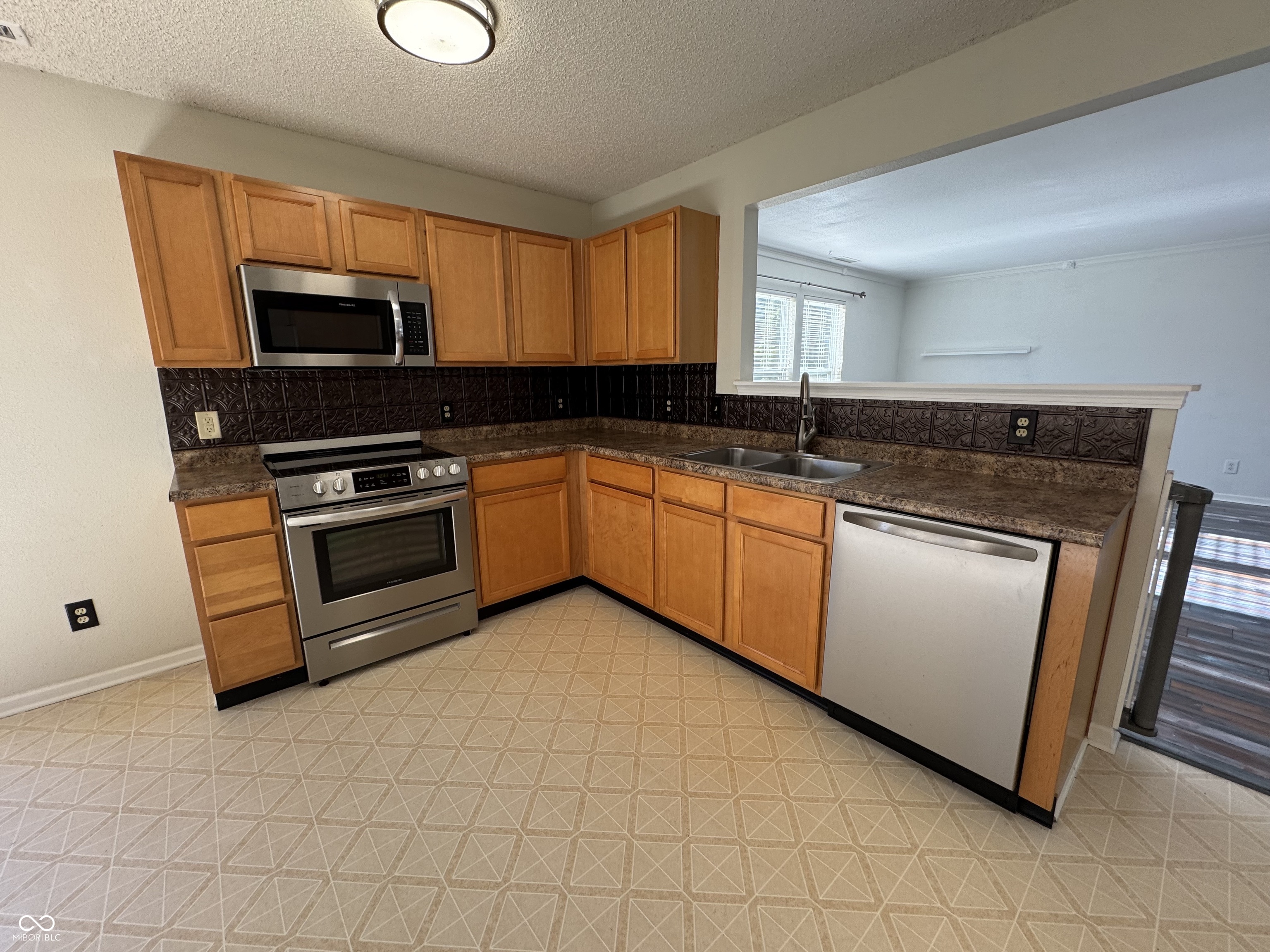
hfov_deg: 102.1
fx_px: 514
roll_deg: +1.1
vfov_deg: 85.7
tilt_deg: -12.4
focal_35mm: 14
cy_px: 476
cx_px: 635
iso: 100
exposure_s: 1/120
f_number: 2.2
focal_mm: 2.22
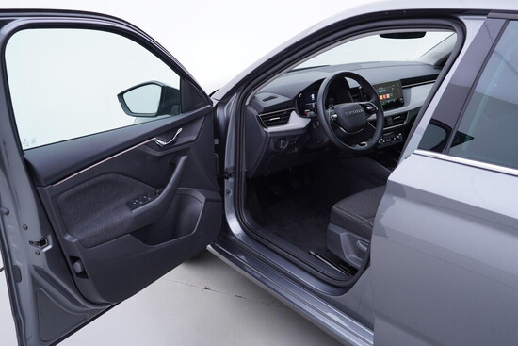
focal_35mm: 36
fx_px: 518
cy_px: 173
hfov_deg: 53.1
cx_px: 259
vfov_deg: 36.9
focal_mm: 24
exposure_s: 1/50
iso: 125
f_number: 3.2
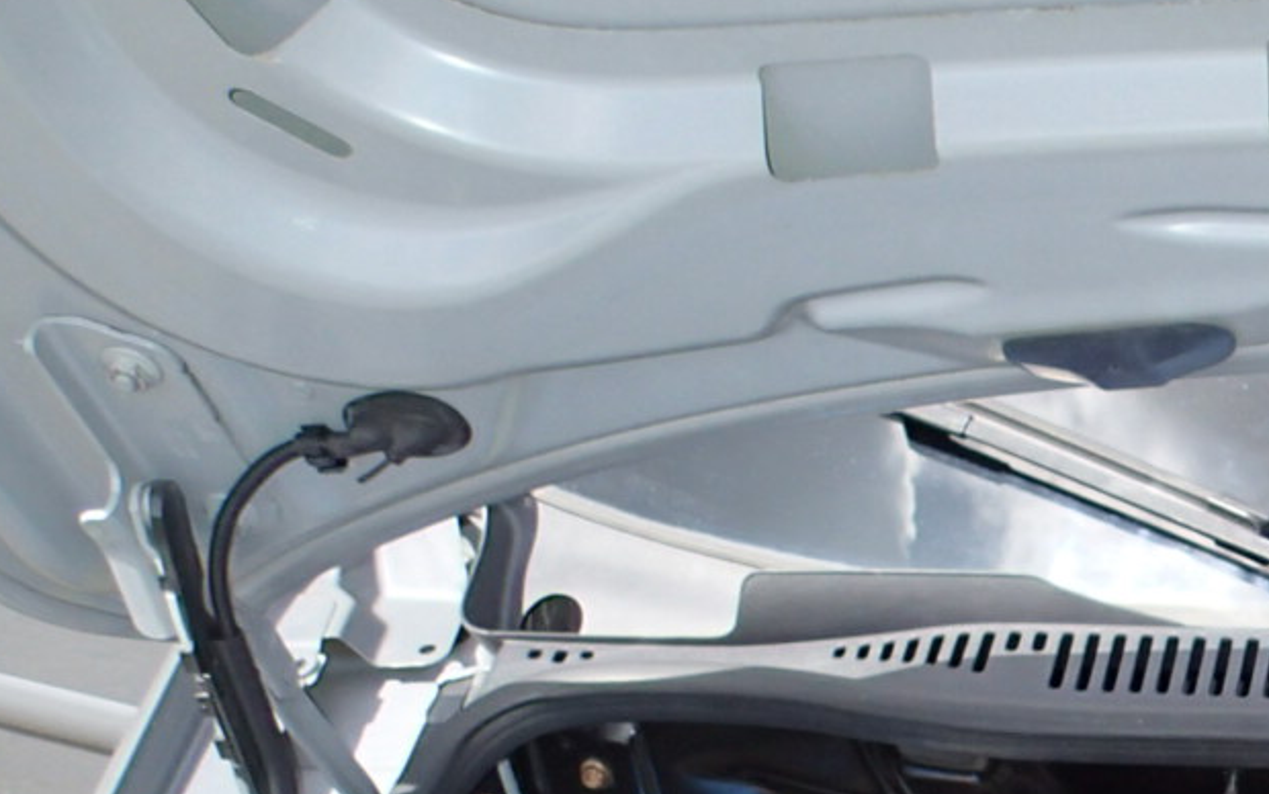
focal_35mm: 82
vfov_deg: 14.6
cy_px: 1279
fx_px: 2837
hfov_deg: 21.2
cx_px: 1906
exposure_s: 1/500
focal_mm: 4.5
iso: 100
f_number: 2.8
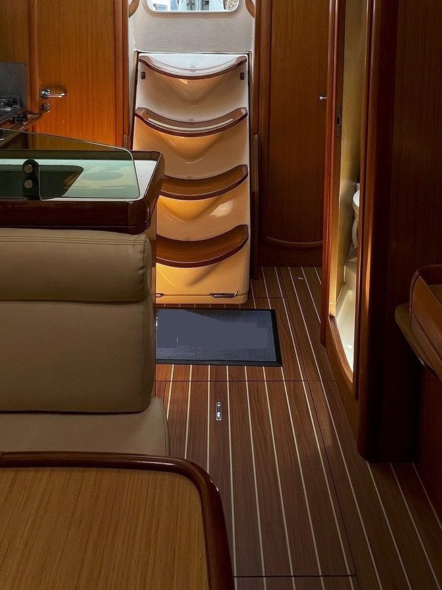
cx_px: 219
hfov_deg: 46.8
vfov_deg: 53.3
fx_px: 511
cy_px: 70
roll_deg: +0.4
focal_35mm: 30
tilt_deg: -5.6
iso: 32
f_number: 1.8
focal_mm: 1.57
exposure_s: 1/106
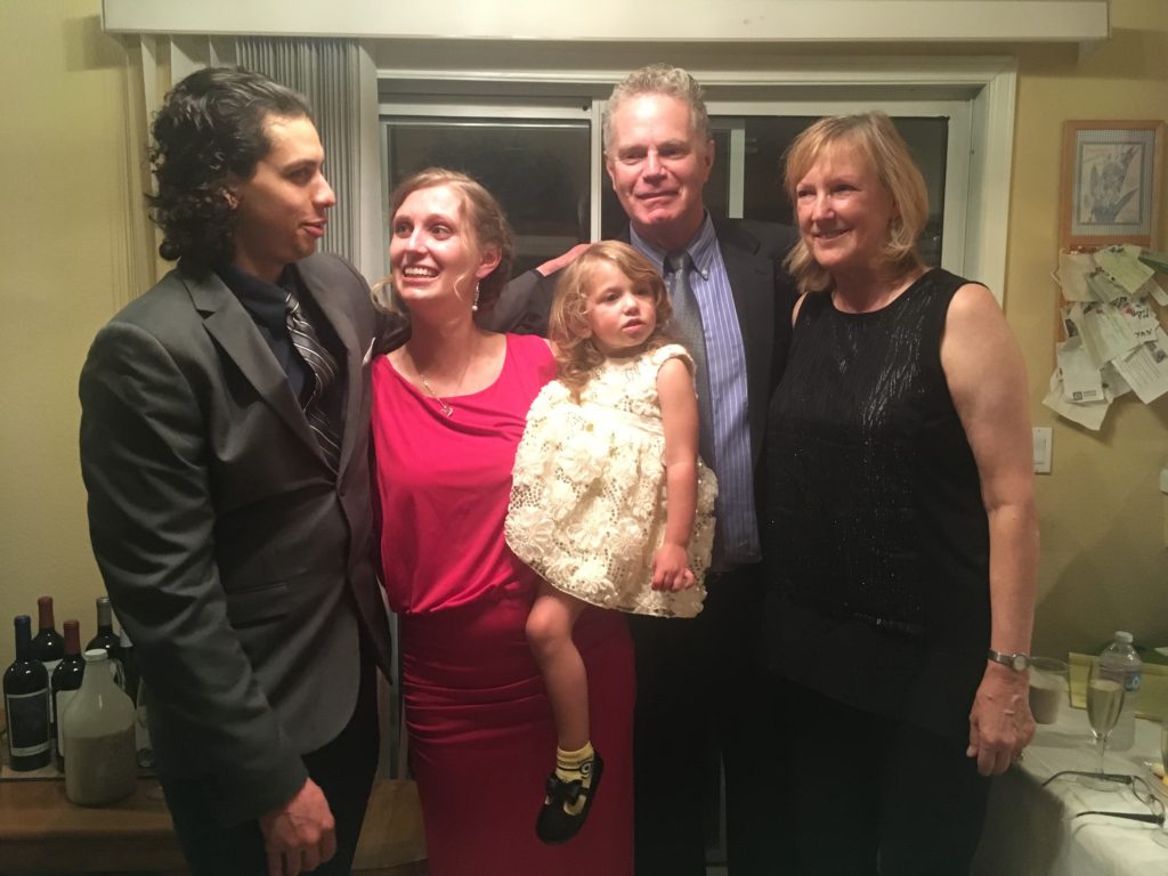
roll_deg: -0.7
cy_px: 438
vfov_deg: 48.2
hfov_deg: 61.7
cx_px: 584
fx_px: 979
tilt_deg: -7.1
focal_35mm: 29
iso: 250
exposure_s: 1/15
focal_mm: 4.15
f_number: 2.2
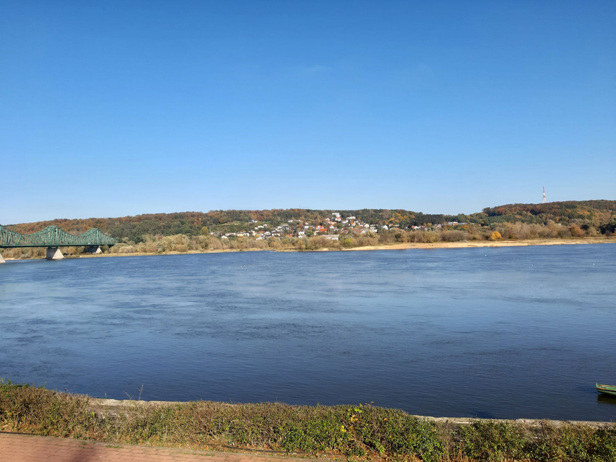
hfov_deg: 65.3
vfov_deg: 51.4
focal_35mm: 27
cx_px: 308
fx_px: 480
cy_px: 231
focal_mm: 3.93
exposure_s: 1/1366
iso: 40
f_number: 1.7
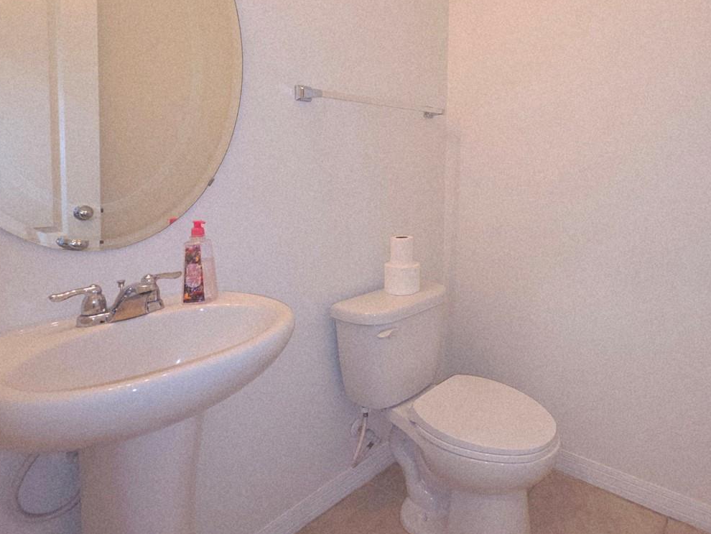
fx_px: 431
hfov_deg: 76.1
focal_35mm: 21
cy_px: 182
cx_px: 483
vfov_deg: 62.0
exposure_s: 1/60
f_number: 1.9
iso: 125
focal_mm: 2.2
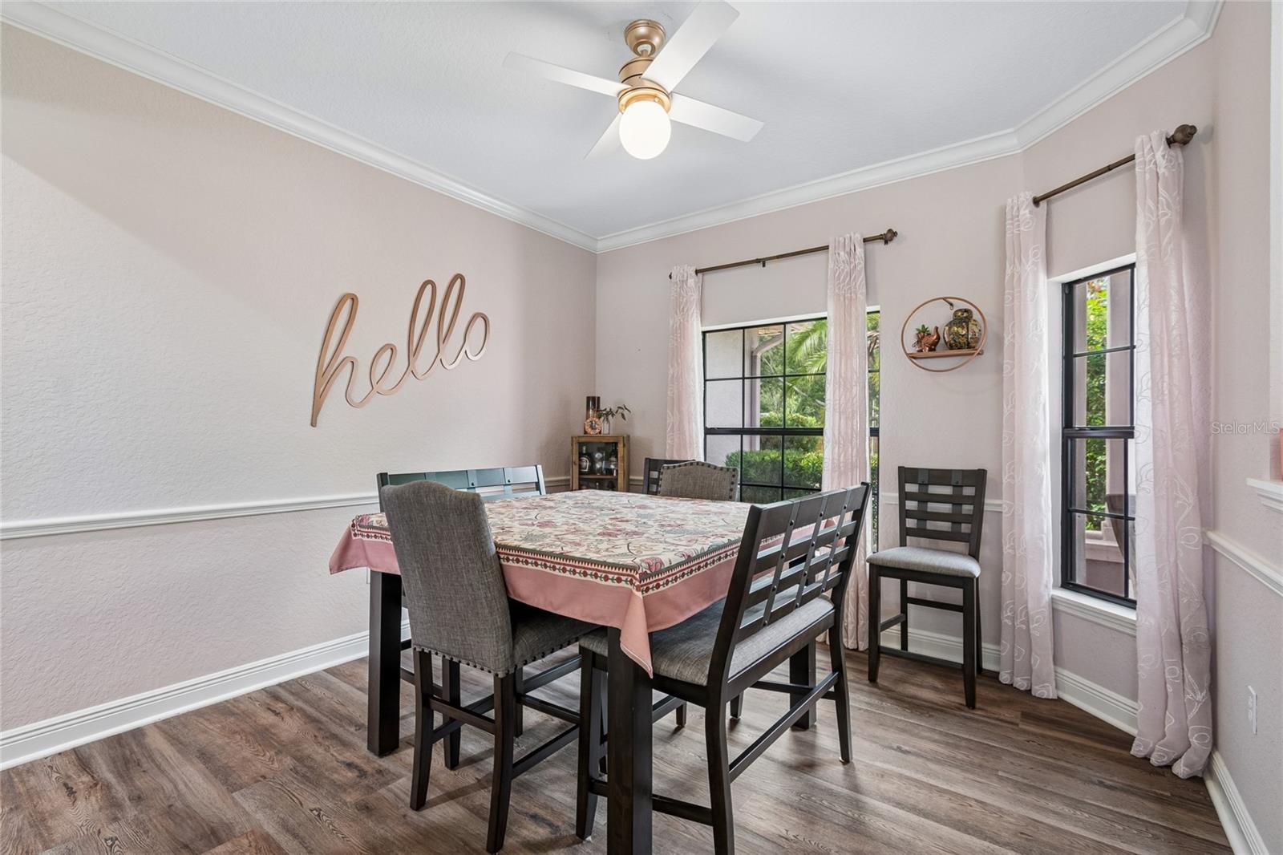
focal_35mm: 15
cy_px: 428
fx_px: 534
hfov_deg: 100.4
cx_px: 642
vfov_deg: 77.3
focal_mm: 10
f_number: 7.1
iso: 100
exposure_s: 1/6
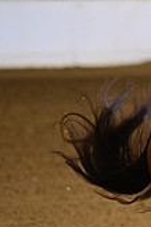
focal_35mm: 709
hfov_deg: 1.9
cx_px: 332
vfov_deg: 2.9
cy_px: 127
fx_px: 4470
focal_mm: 200
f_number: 4
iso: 2500
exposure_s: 1/200
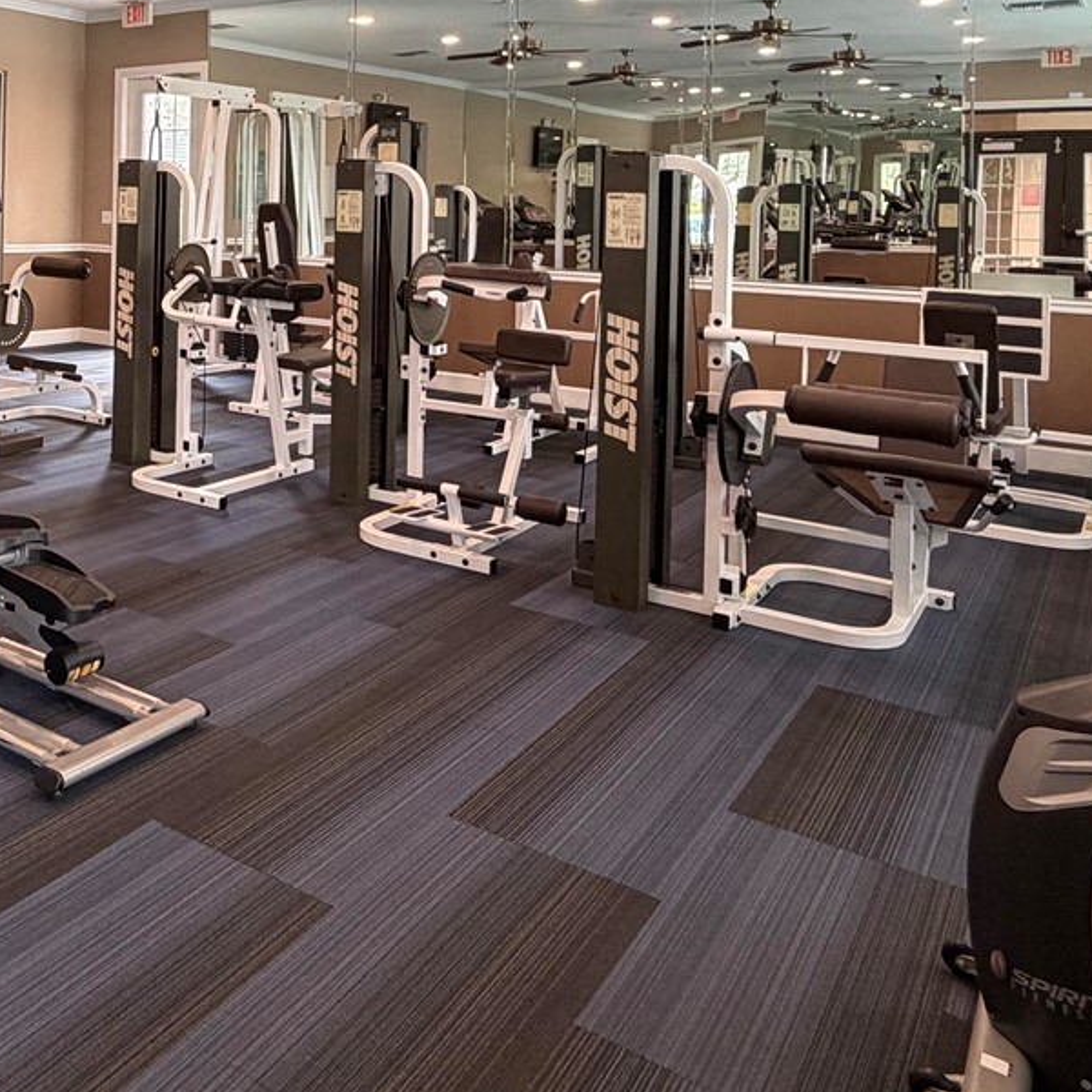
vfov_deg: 46.6
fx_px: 1178
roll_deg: -1.0
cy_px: 189
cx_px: 157
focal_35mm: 33
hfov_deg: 46.0
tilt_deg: -0.1
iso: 250
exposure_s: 1/60
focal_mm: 2.22
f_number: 2.2
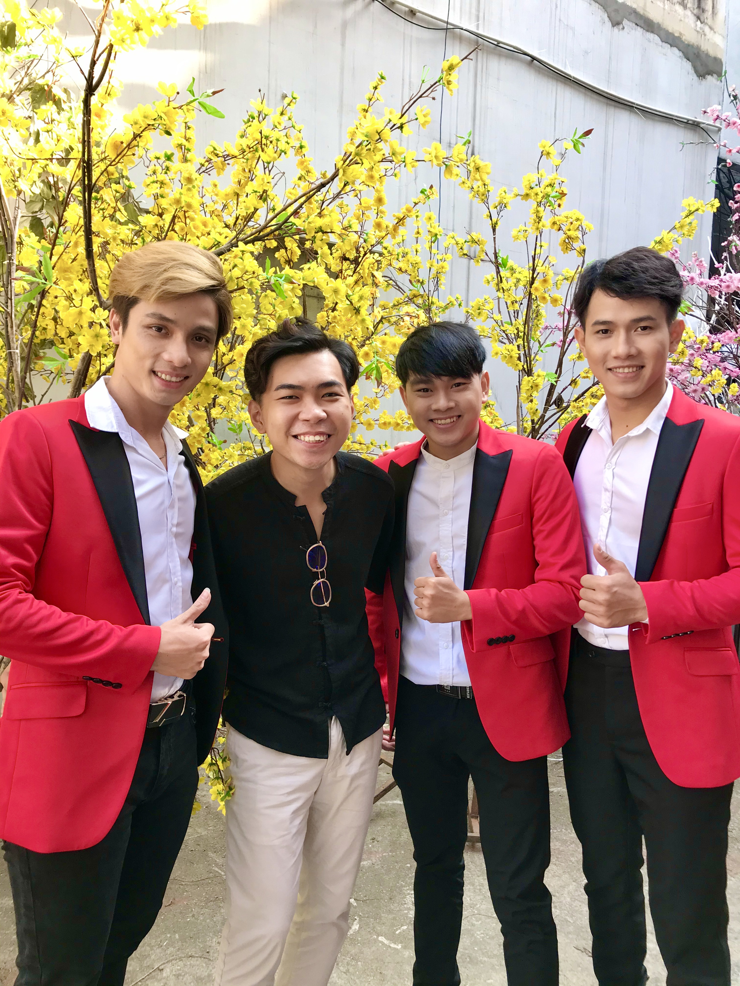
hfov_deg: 49.7
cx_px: 370
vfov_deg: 63.4
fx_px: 798
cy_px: 493
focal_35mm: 28
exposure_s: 1/126
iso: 20
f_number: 1.8
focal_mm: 3.99
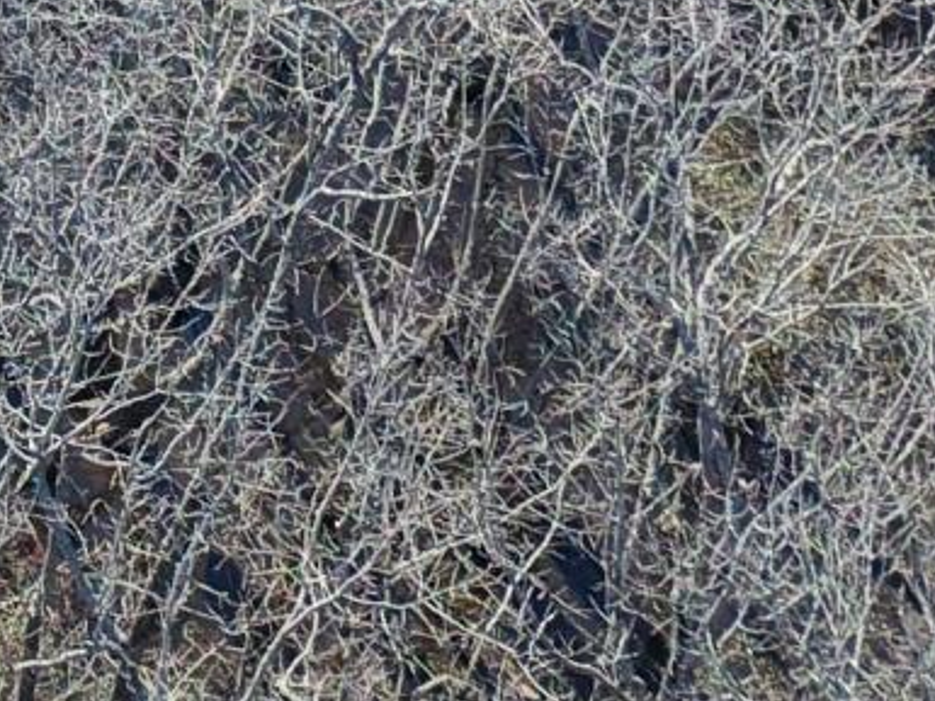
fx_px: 5053
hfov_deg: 9.3
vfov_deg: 6.7
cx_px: -1455
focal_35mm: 187
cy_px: -1882
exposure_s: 1/4000
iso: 420
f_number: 1.8
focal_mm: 8.67
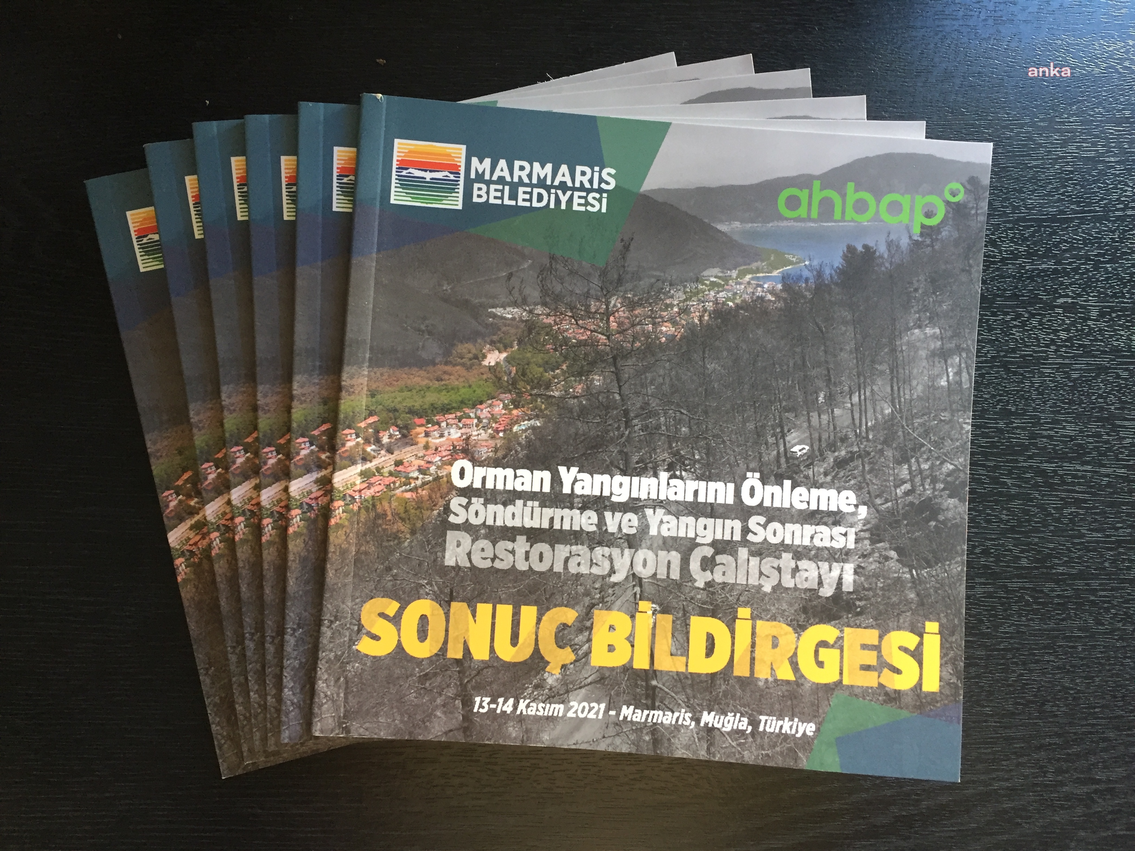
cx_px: 568
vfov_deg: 48.2
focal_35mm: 29
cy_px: 426
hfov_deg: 61.7
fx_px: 951
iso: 160
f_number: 2.2
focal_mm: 4.15
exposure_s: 1/33
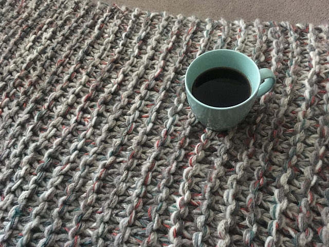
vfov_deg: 48.2
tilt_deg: -58.0
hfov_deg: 61.7
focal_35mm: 29
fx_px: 276
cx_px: 164
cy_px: 124
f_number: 2.2
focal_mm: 4.15
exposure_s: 1/17
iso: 500
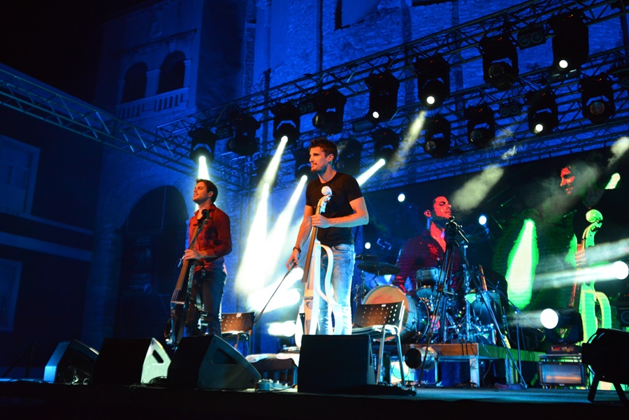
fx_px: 612
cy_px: 210
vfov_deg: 37.9
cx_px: 314
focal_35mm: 35
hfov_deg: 54.4
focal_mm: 35
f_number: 4.5
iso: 4000
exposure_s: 1/250
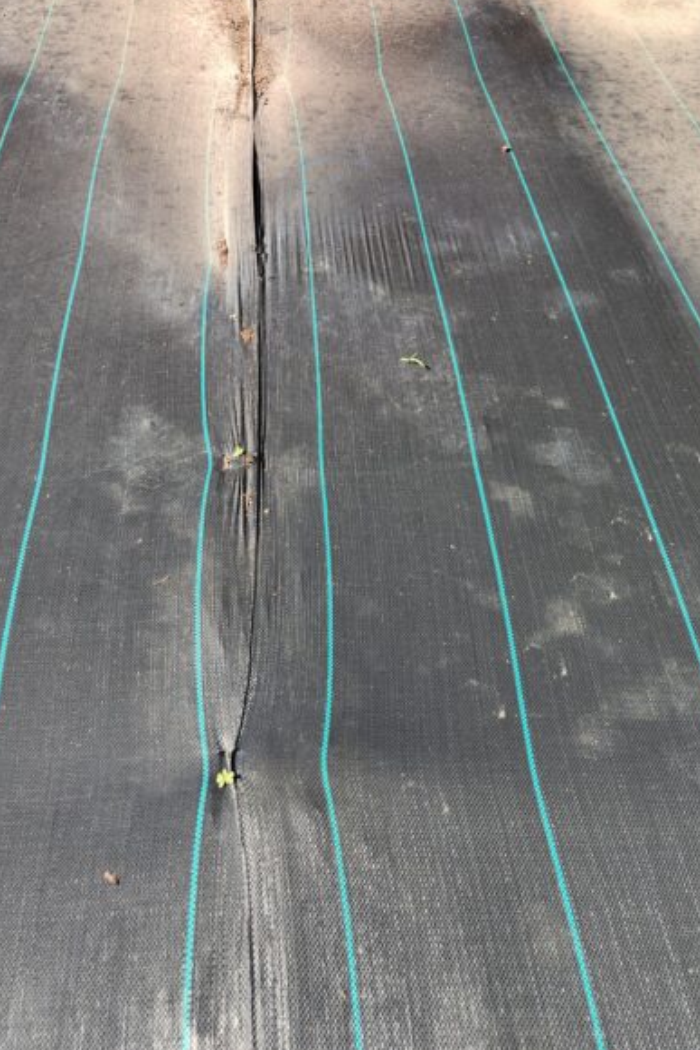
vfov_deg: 56.4
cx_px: 306
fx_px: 962
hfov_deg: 39.9
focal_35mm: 33
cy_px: 382
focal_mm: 5.4
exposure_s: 1/425
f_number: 1.8
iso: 20
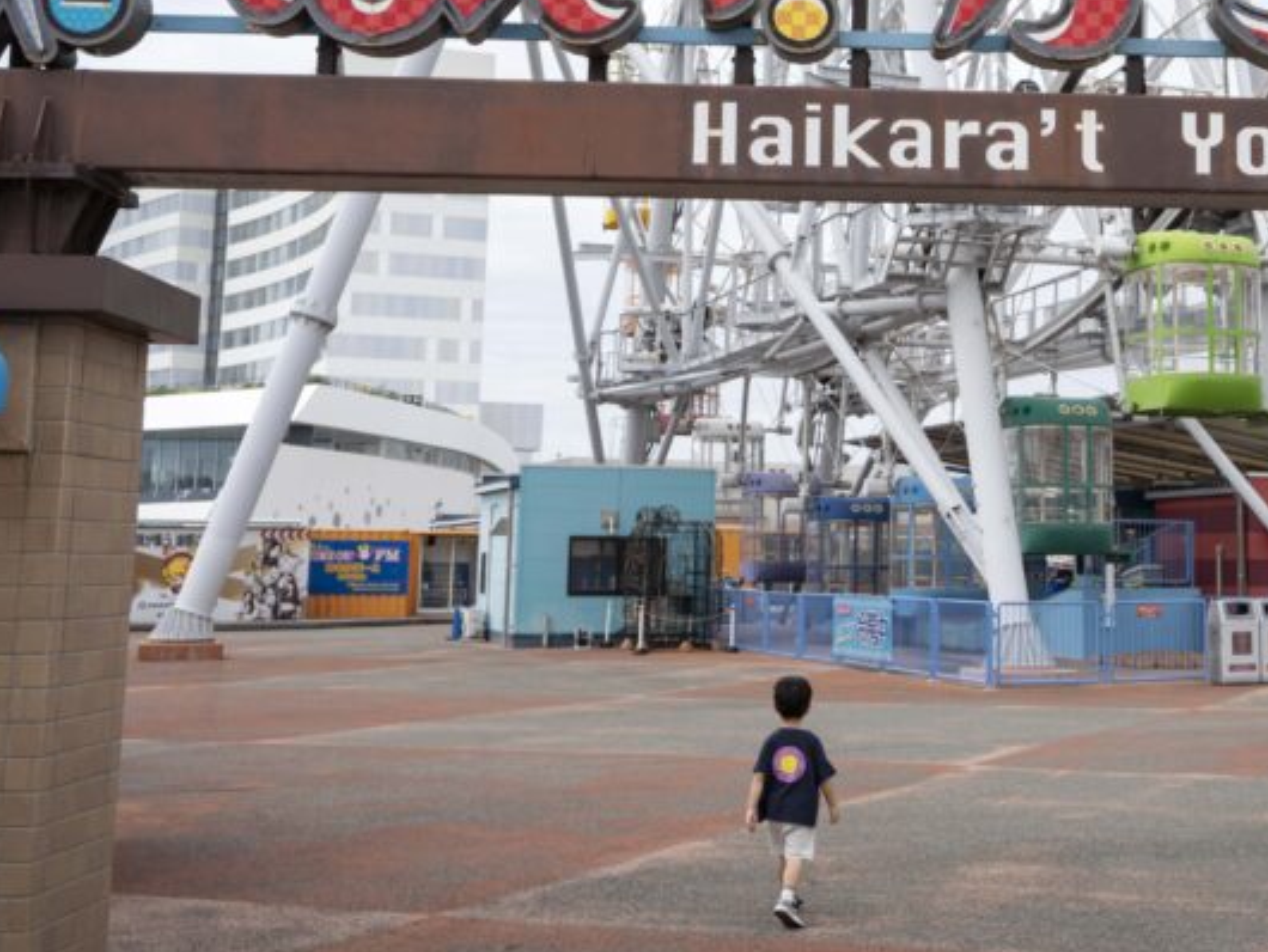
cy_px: 281
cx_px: 1022
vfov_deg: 27.8
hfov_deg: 35.6
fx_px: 1906
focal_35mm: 52
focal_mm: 28
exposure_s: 1/160
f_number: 10
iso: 100
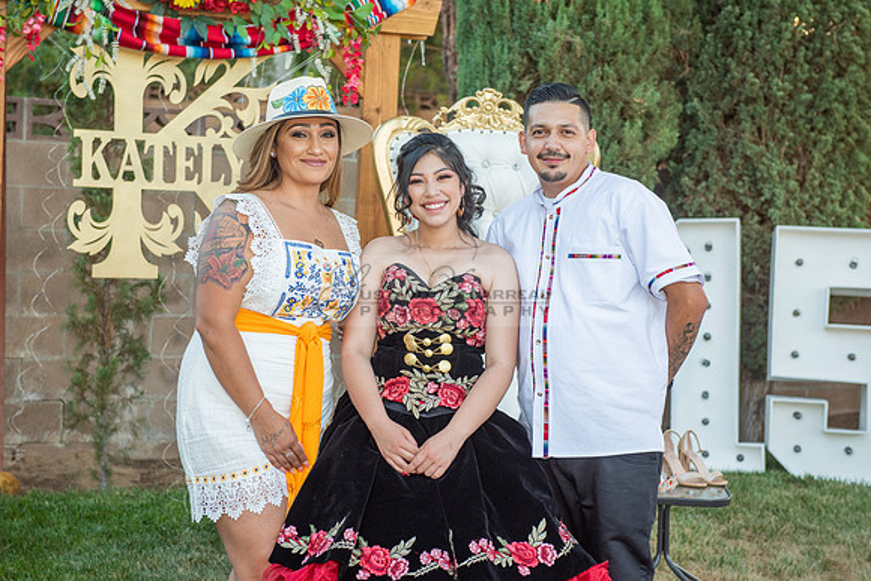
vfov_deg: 21.9
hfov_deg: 32.4
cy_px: 290
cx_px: 436
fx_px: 1500
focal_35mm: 62
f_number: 4.5
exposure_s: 1/200
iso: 400
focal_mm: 62
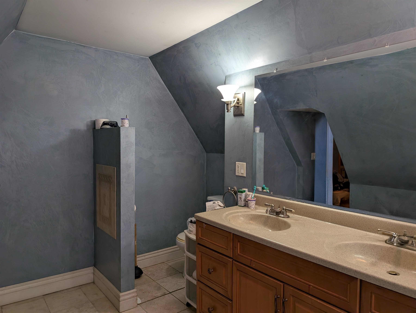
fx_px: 289
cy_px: 156
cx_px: 208
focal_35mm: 24
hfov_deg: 71.5
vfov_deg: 56.9
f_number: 1.68
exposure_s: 1/24
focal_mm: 6.9
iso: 49
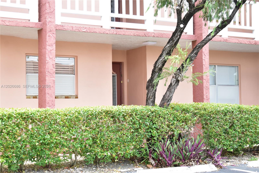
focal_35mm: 72
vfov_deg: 18.9
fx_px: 518
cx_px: 130
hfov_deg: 28.1
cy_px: 86
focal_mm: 48
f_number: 5.3
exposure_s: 1/80
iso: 160
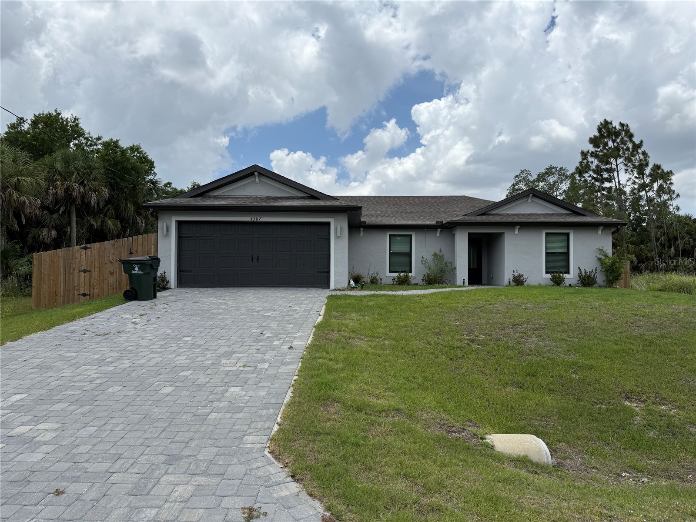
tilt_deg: +3.5
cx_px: 348
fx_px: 483
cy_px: 261
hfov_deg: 71.6
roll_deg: +0.3
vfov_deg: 56.8
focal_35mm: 24
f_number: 1.78
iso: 80
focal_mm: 6.76
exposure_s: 1/6711
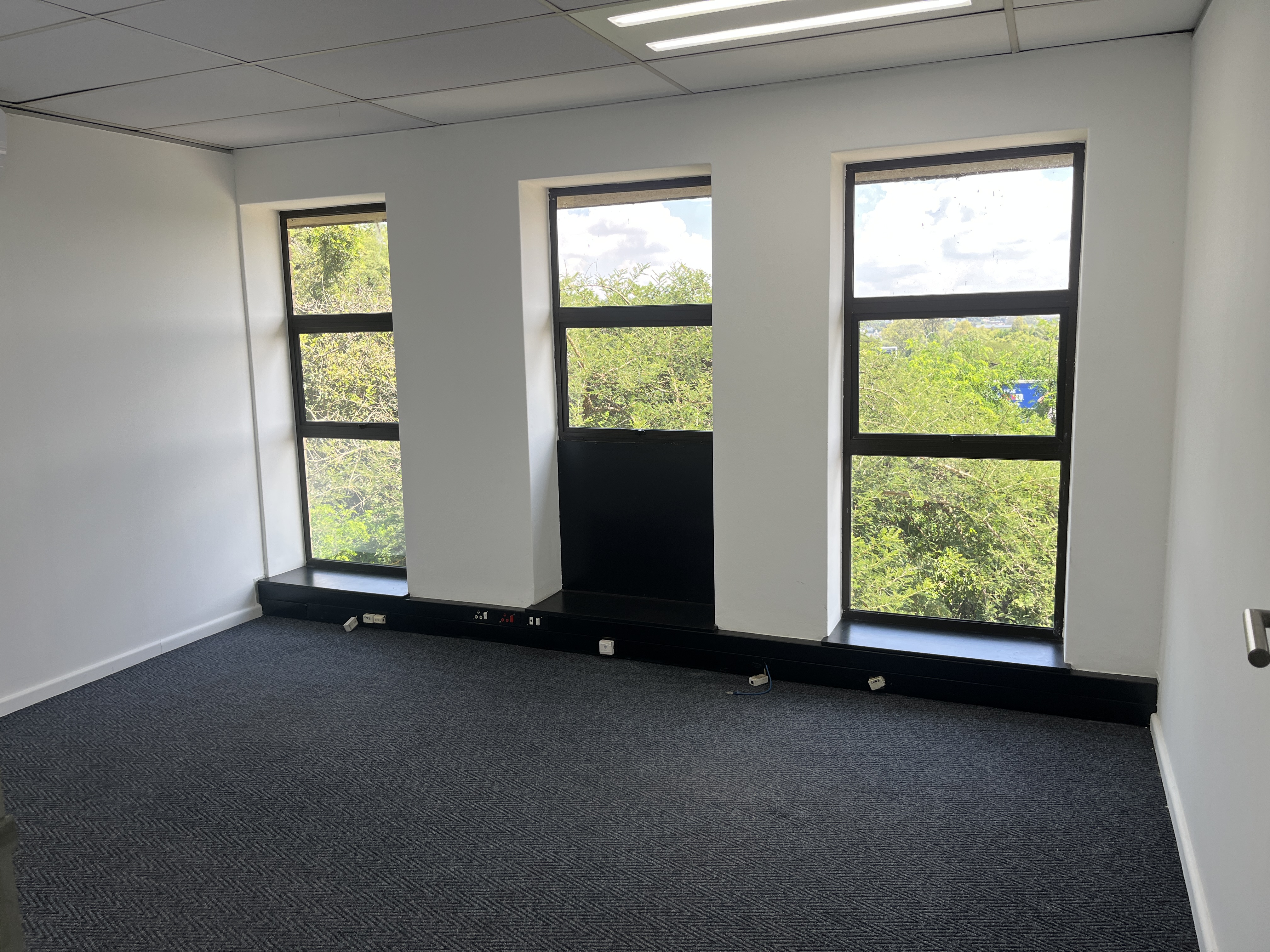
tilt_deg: -8.8
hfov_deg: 67.3
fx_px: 954
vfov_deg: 53.1
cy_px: 476
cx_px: 635
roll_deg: +0.7
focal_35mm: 26
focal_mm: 5.1
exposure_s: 1/103
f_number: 1.6
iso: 32
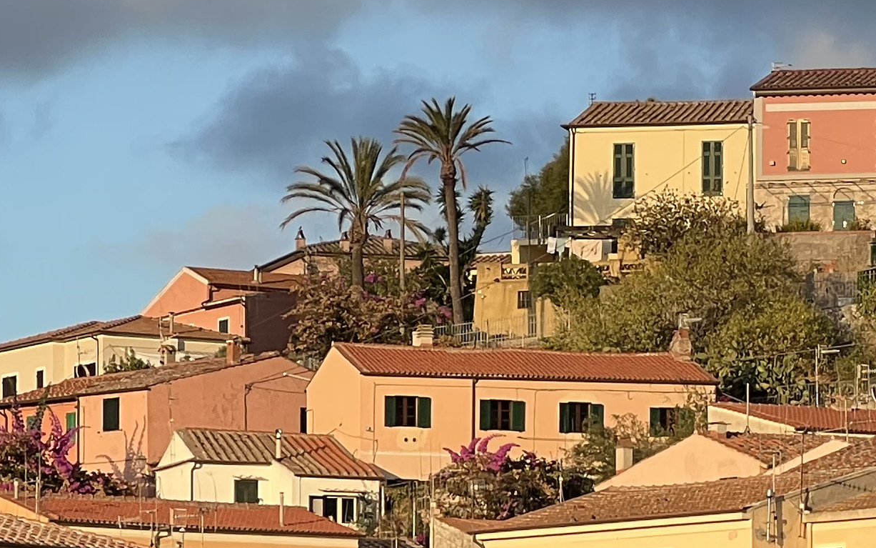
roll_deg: +0.2
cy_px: 695
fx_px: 6351
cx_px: 1218
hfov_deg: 7.8
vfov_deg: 4.9
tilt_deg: +4.6
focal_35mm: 266
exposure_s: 1/259
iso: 32
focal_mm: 9
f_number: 2.8
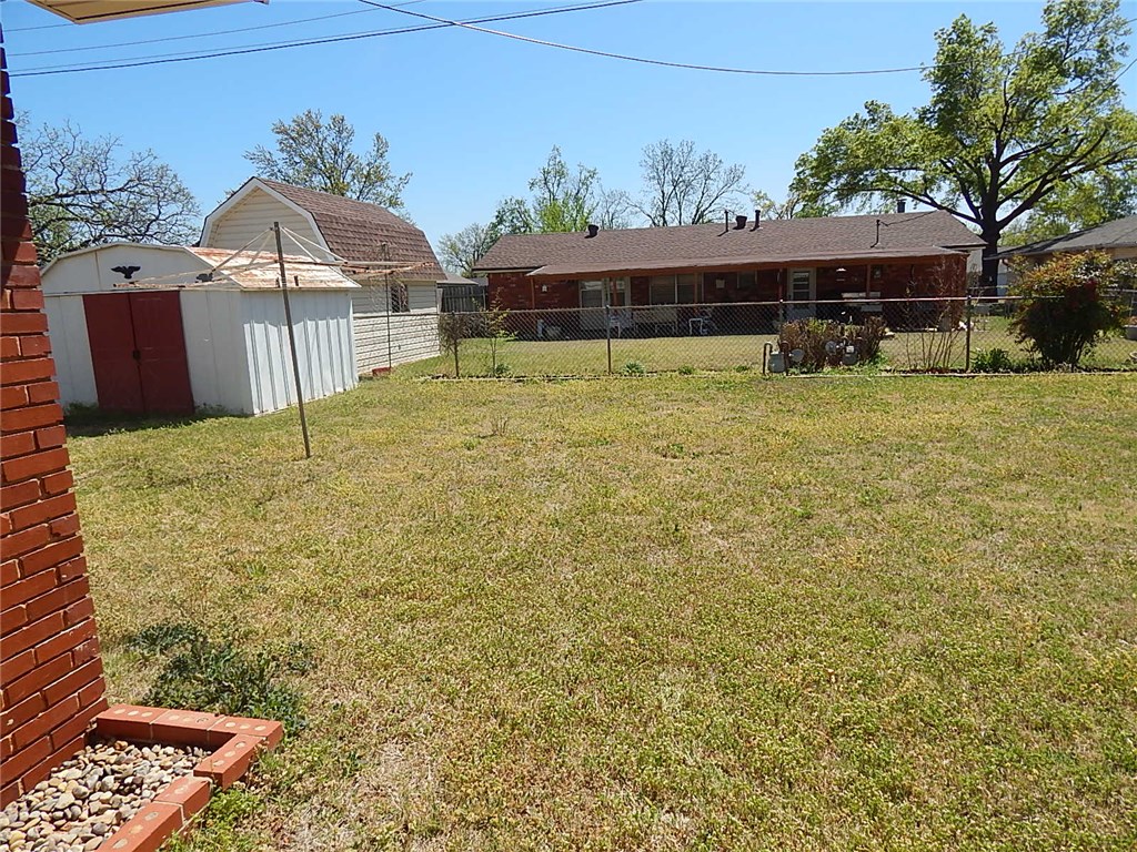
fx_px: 755
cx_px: 568
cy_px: 426
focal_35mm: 23
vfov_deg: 58.9
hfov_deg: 73.9
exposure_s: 1/500
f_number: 6
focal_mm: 4
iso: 125
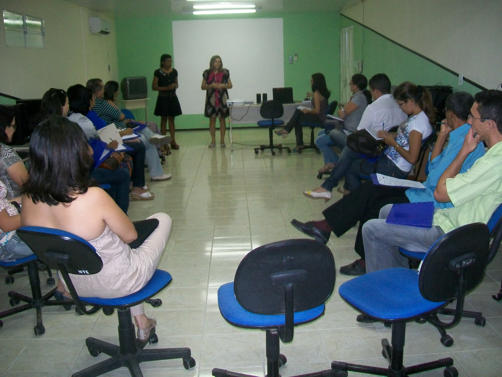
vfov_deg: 41.8
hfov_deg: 54.0
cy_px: 188
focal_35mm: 34
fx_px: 493
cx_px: 251
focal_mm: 6.1
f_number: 2.7
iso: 160
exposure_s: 1/60
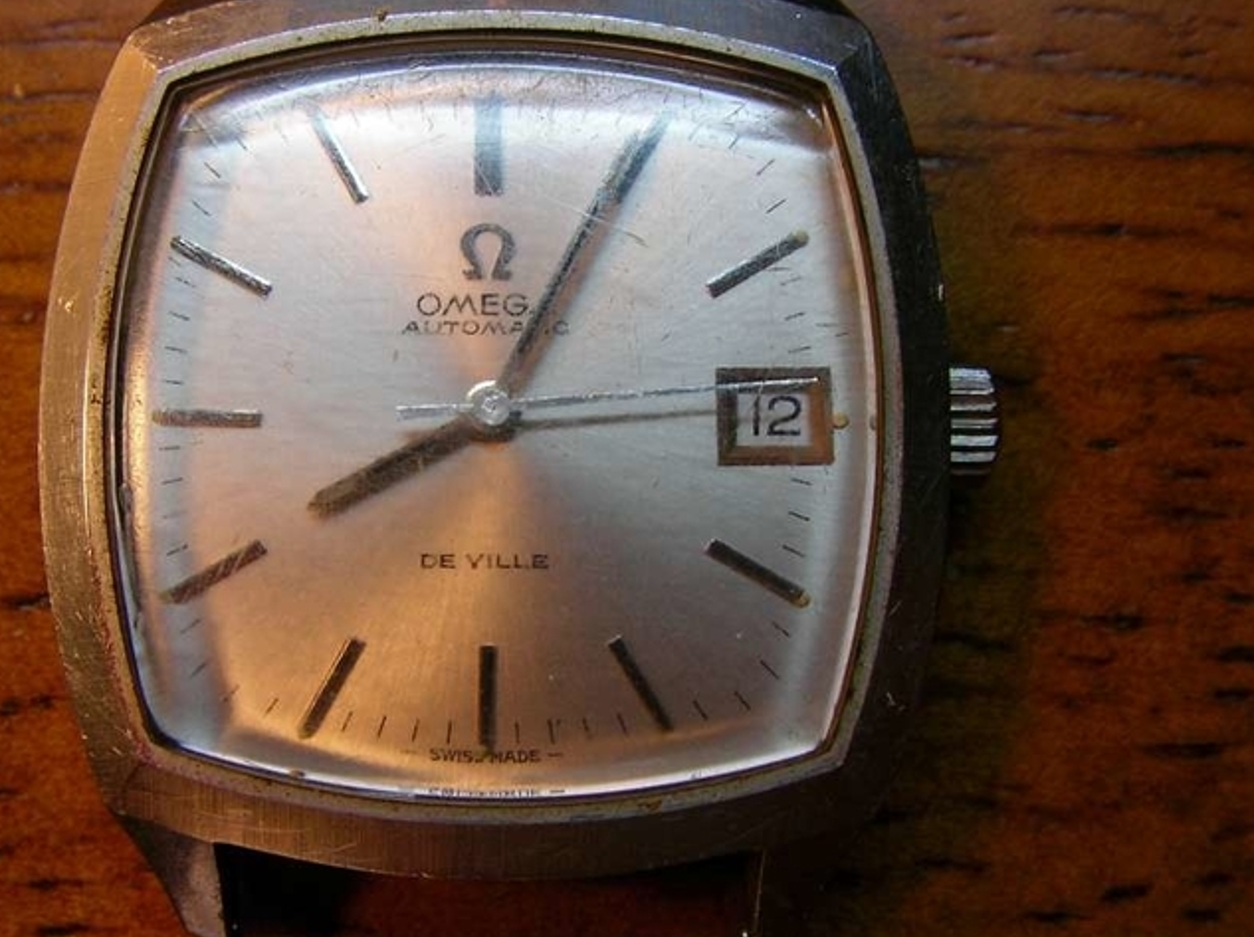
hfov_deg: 39.6
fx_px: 1737
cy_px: 422
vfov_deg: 30.2
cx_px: 541
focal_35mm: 48
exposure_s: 1/30.1
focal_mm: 5.8
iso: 63
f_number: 3.5
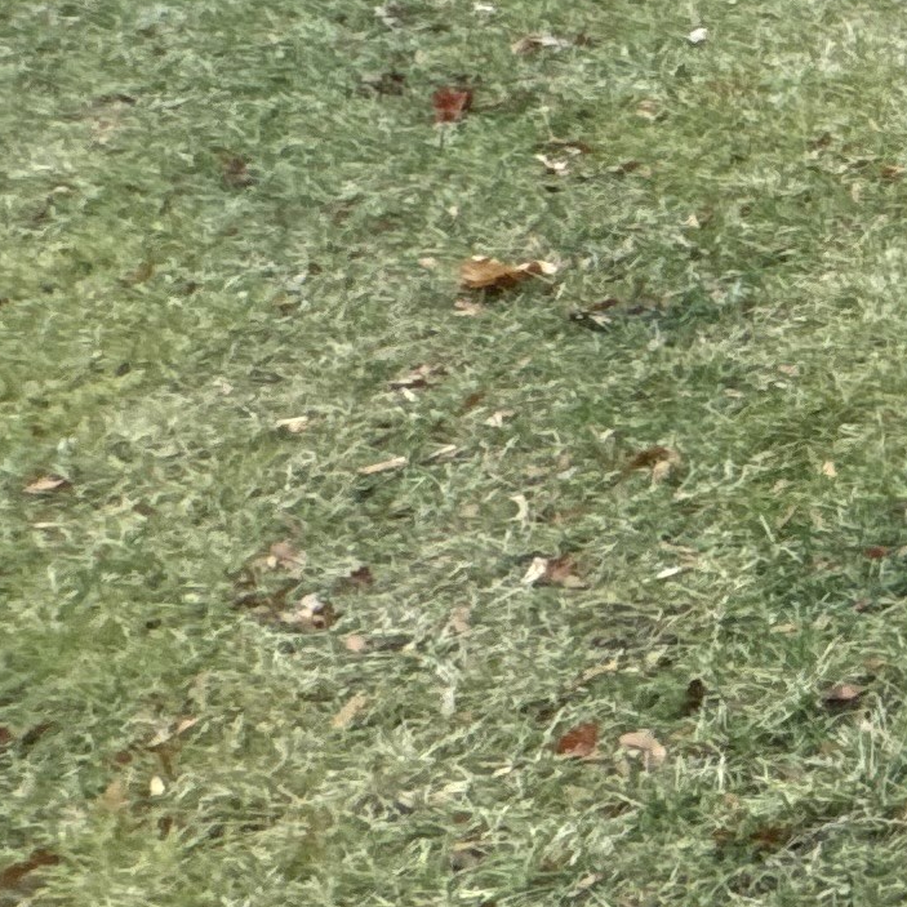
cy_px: -517
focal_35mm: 71
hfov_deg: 13.3
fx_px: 2105
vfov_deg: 20.3
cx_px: 2411
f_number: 2.2
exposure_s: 1/99
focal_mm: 2.22
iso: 50
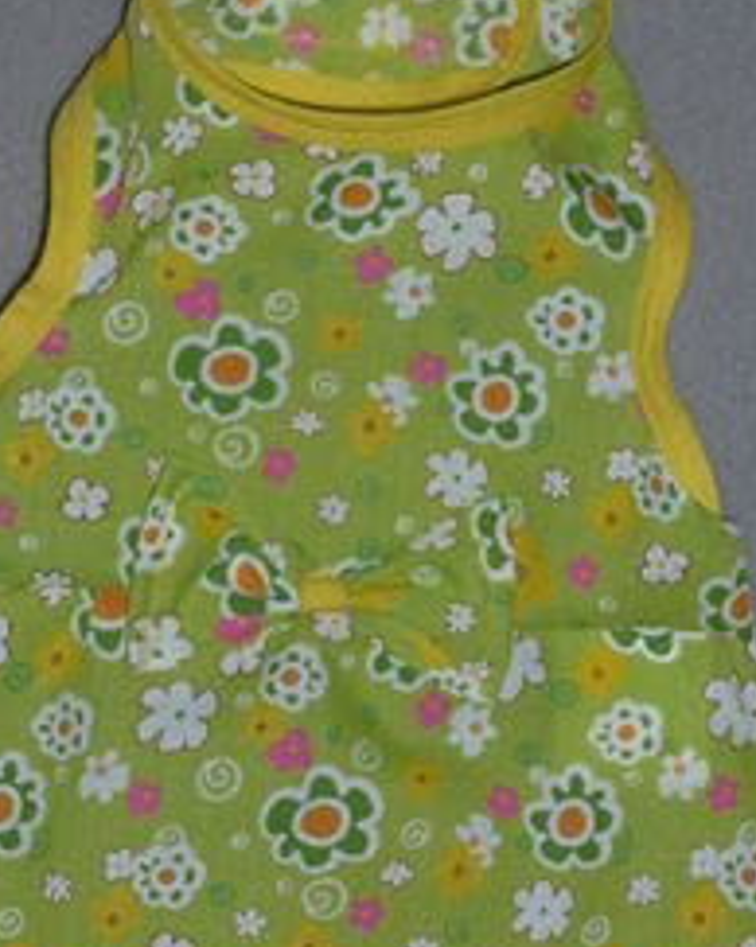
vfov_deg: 11.6
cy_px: 538
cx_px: 316
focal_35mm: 166
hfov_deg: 9.3
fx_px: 4649
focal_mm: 14.2
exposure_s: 1/125
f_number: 4.4
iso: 100
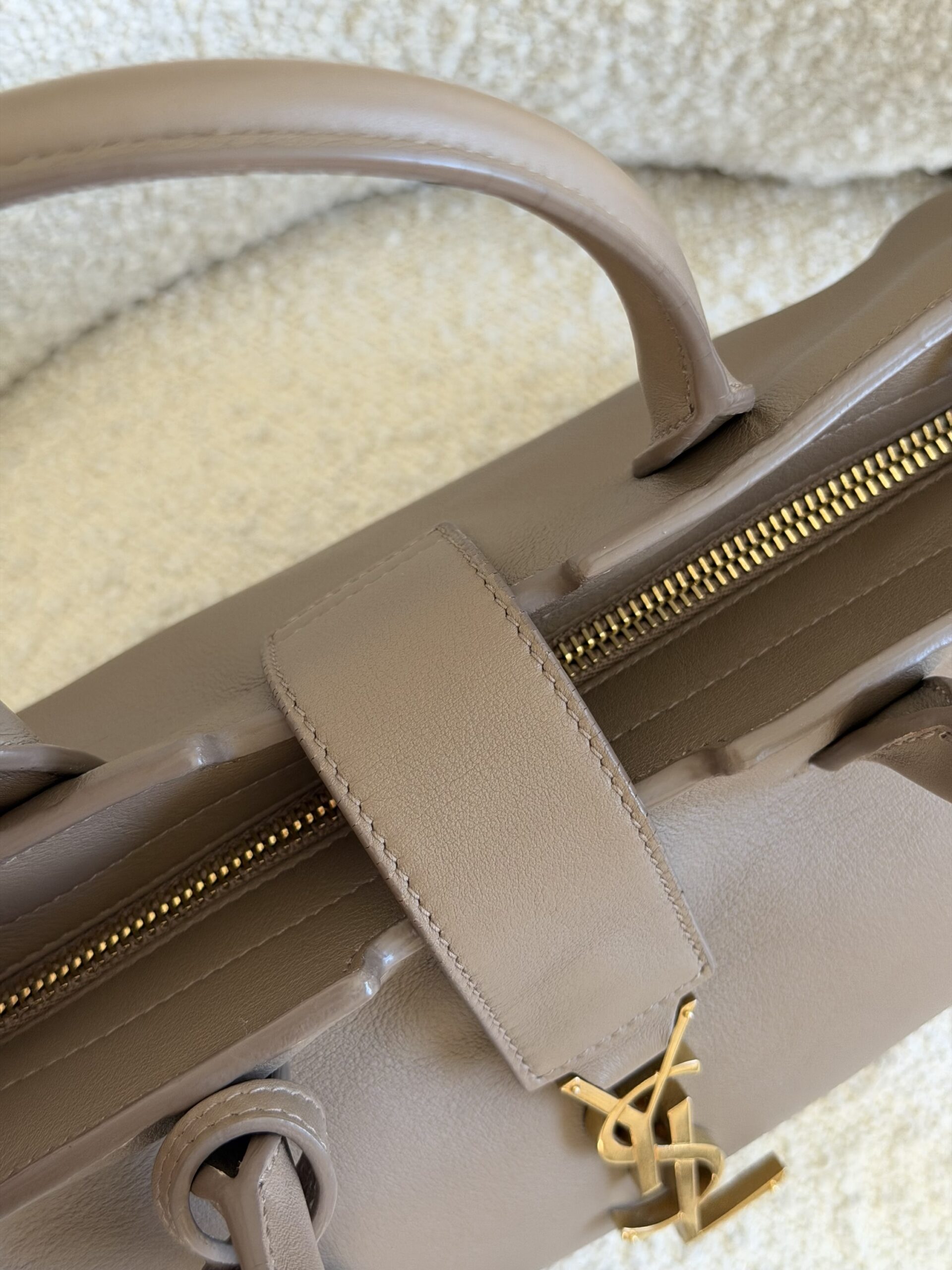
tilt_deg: -82.0
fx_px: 1760
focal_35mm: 48
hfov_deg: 30.3
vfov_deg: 39.7
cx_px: 476
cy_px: 635
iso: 125
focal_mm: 6.76
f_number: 1.78
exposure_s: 1/60
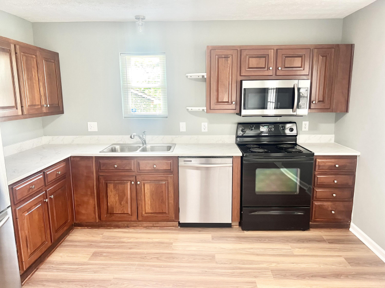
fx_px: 289
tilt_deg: -12.0
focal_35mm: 26
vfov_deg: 53.0
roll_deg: +0.2
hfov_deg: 67.3
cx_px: 192
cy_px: 144
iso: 160
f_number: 1.5
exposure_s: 1/60
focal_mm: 5.7
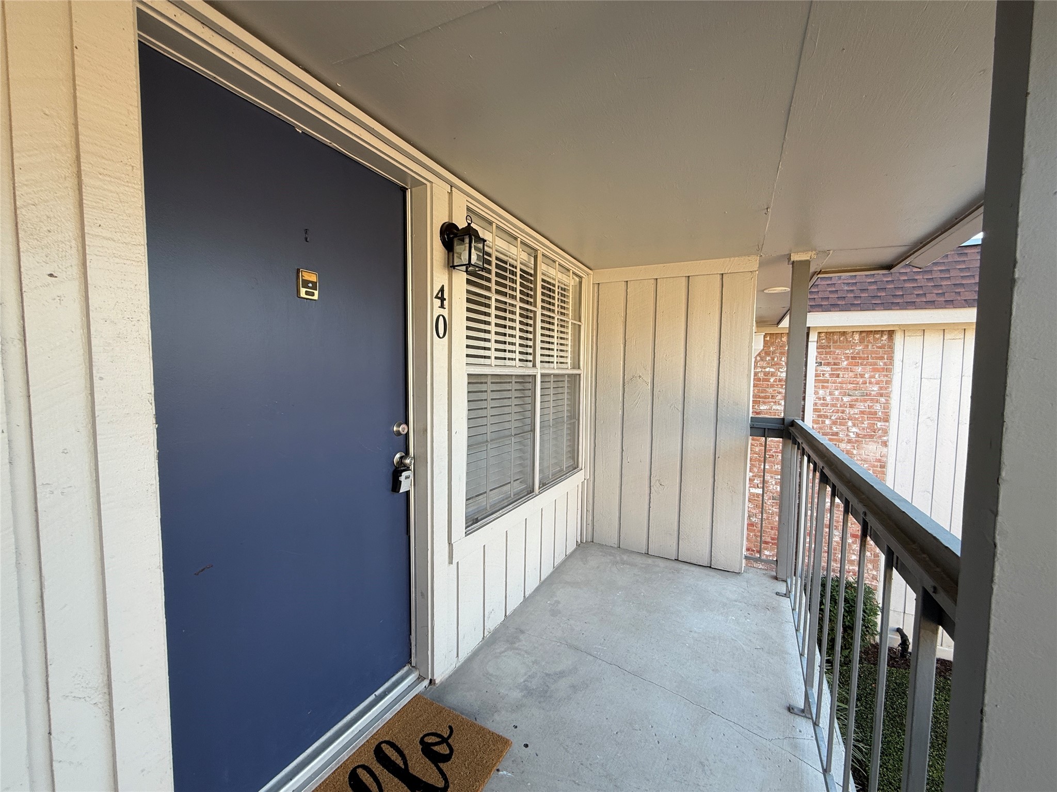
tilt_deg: -4.1
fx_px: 427
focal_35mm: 14
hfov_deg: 102.1
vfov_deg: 85.7
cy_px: 396
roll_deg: -0.6
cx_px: 528
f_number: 2.2
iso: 50
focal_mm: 2.22
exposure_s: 1/121
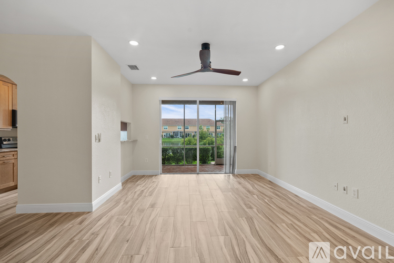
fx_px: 175
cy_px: 132
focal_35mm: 16
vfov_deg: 73.8
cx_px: 197
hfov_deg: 96.7
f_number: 8
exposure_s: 1/8
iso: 1250
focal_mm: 16
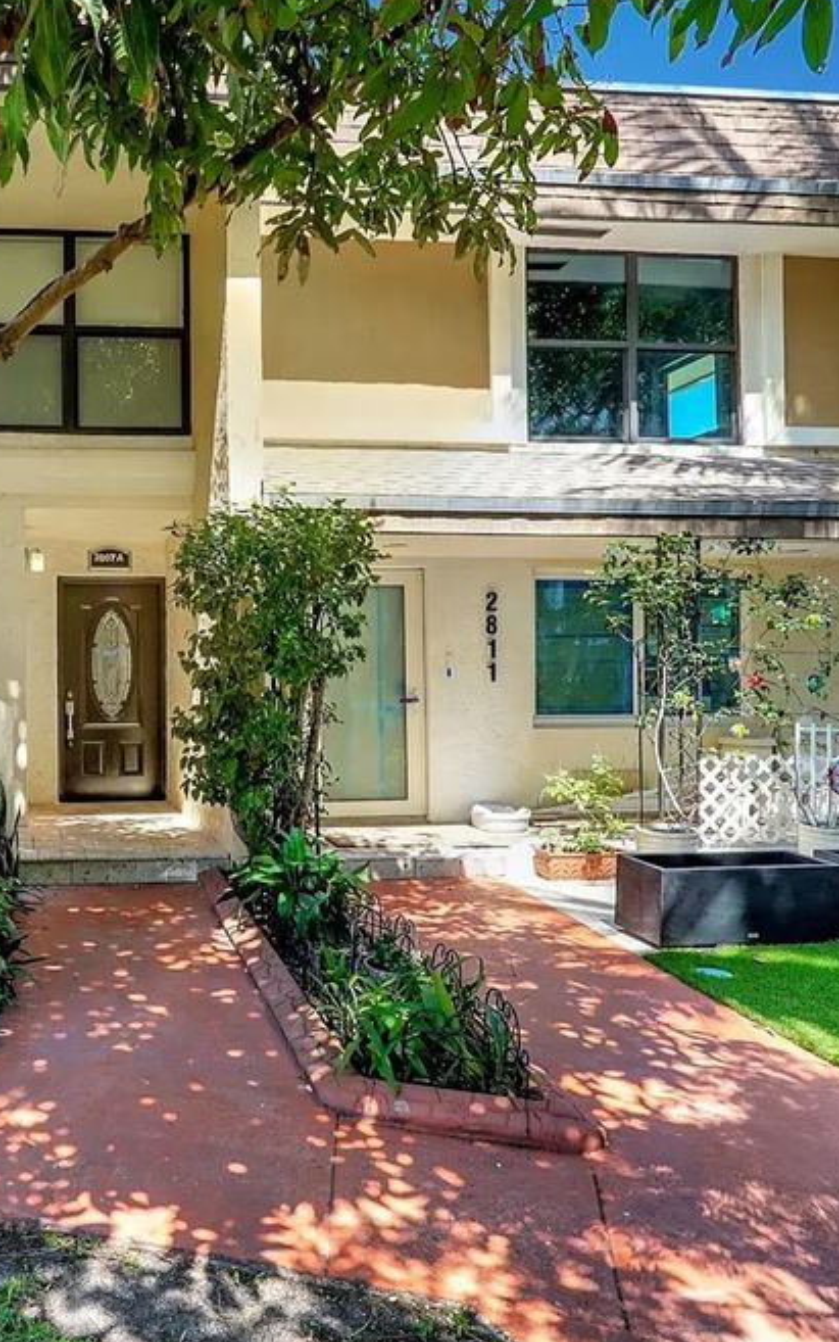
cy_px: 674
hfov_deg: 41.6
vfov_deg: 66.8
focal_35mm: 28
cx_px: 100
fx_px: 1016
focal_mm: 17.5
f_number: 13
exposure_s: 1/200
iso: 640
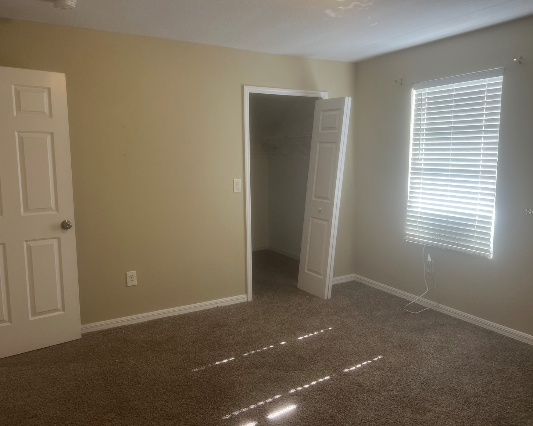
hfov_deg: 62.2
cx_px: 266
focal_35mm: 28
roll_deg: +2.1
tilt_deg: -5.4
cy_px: 211
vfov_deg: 51.5
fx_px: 442
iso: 80
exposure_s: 1/60
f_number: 1.5
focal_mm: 5.7
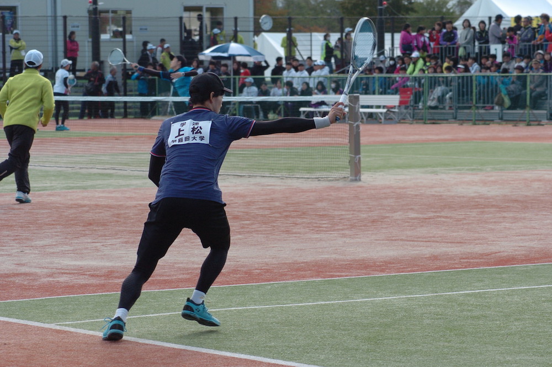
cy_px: 184
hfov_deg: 13.1
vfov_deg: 8.7
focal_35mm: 158
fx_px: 2413
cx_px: 276
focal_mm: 105
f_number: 6.7
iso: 400
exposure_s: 1/500
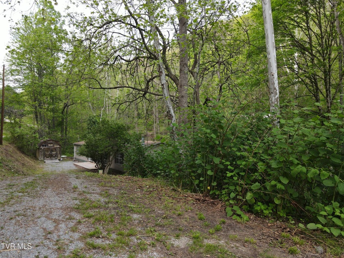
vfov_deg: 56.8
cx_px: 172
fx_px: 239
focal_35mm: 24
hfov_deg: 71.6
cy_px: 129
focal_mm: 4.5
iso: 100
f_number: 2.8
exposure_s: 1/100
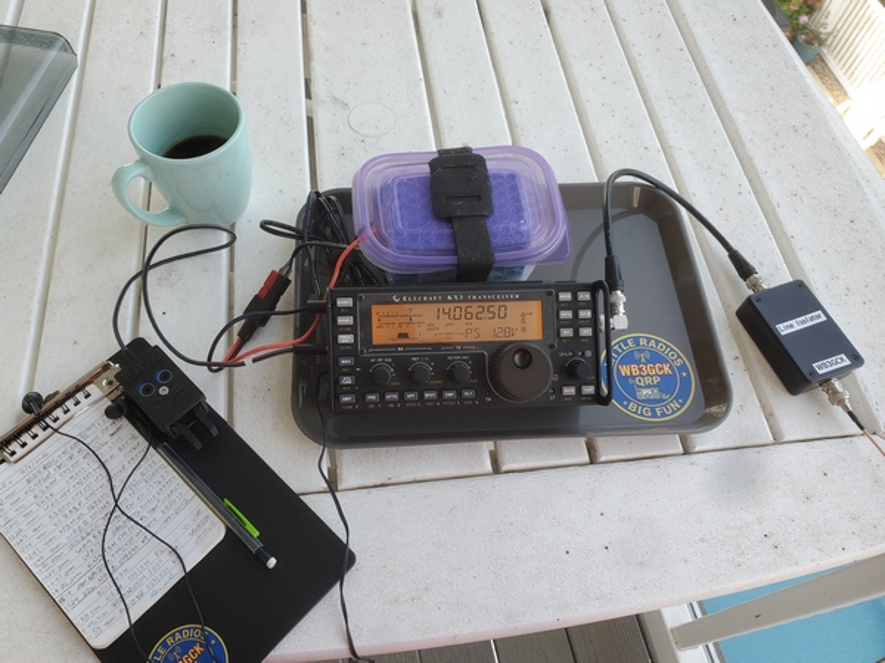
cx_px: 442
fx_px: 665
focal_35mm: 26
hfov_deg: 67.3
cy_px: 332
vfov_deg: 53.1
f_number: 2.4
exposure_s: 1/120
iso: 100
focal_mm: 4.3
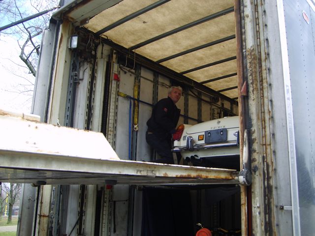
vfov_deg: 40.7
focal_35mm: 35
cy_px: 118
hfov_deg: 52.6
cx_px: 158
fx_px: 318
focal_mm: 5.8
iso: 50
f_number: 2.8
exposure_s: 1/250
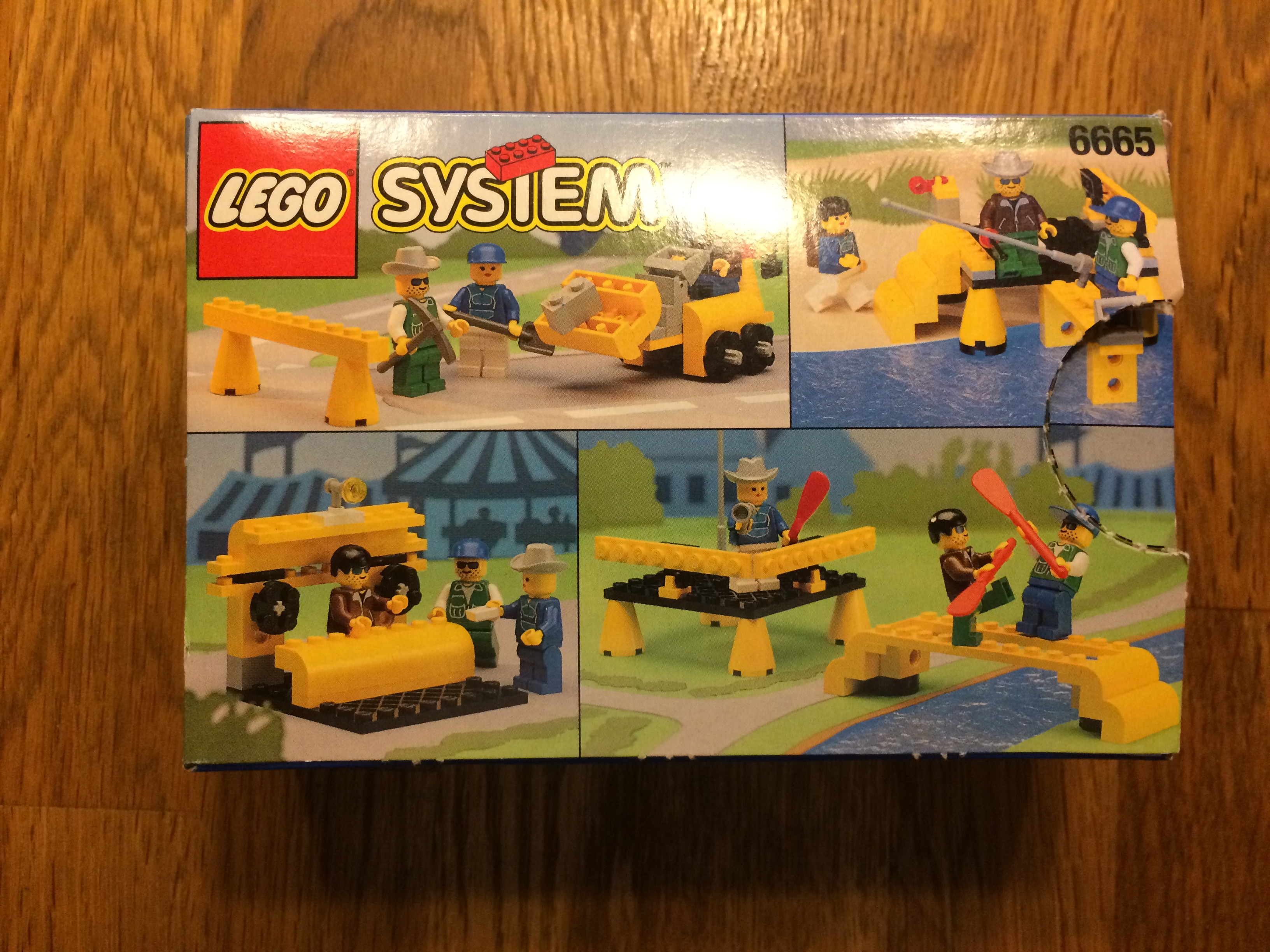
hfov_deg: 61.7
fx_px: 1064
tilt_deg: -88.0
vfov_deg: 48.2
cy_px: 476
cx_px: 635
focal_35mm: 29
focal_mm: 4.15
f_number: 2.2
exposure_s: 1/33
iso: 320
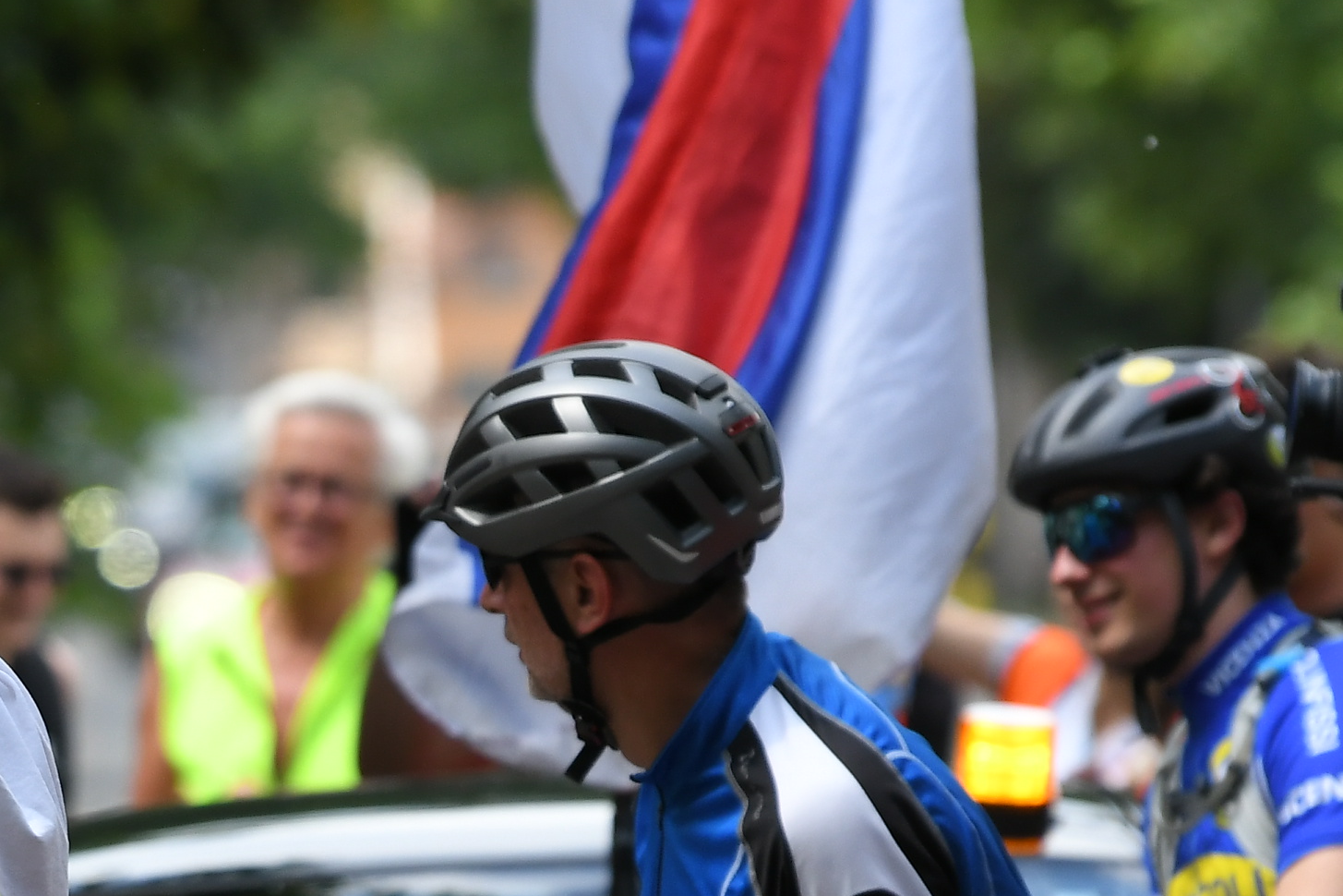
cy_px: 1386
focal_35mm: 851
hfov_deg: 2.4
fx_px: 31745
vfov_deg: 1.6
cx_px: -52
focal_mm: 200
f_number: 4
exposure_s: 1/1600
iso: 400
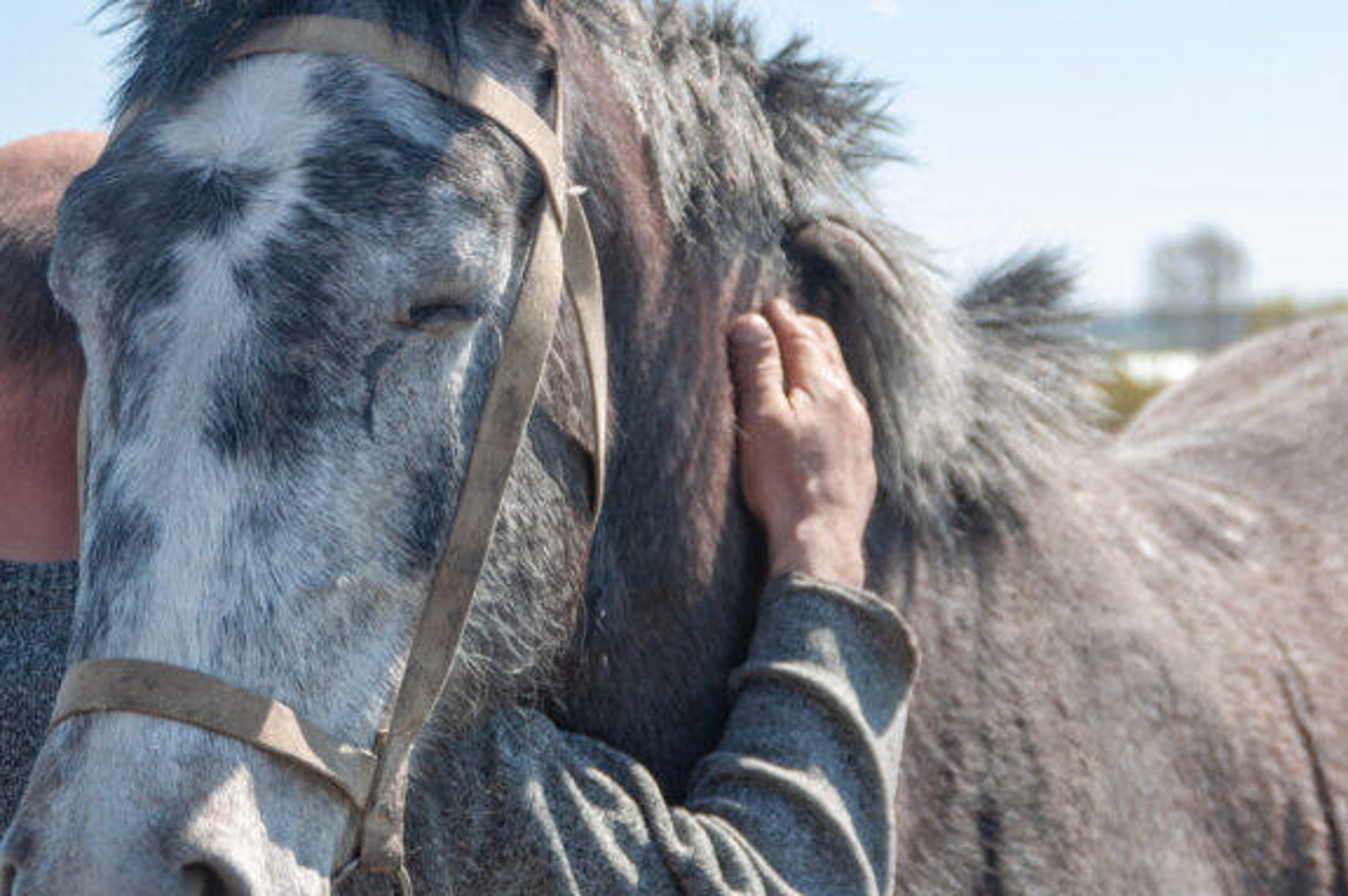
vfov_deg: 9.8
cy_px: 403
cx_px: 647
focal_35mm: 139
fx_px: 5199
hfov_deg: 14.8
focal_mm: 52
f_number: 4.5
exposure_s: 1/400
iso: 100
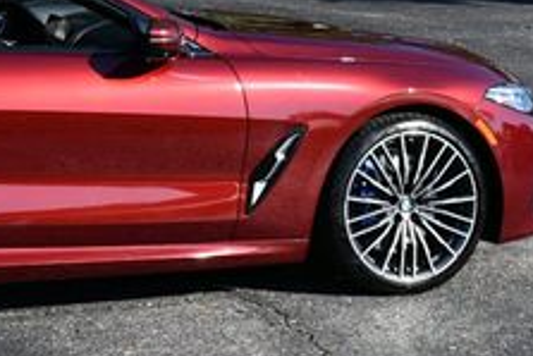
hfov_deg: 15.6
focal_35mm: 126
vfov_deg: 10.7
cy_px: -67
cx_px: -108
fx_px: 1867
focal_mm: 22
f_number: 8
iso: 140
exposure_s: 1/250
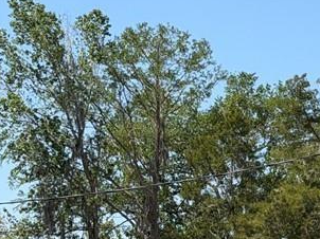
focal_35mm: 163
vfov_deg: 9.0
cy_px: 309
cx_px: 533
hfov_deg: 11.4
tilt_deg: +3.2
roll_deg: -2.2
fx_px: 1506
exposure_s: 1/3378
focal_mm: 6.76
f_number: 1.78
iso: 64
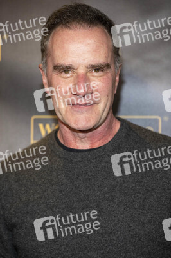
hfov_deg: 14.8
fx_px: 657
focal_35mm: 92
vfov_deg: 22.2
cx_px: 86
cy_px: 129
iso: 800
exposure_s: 1/250
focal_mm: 92
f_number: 4
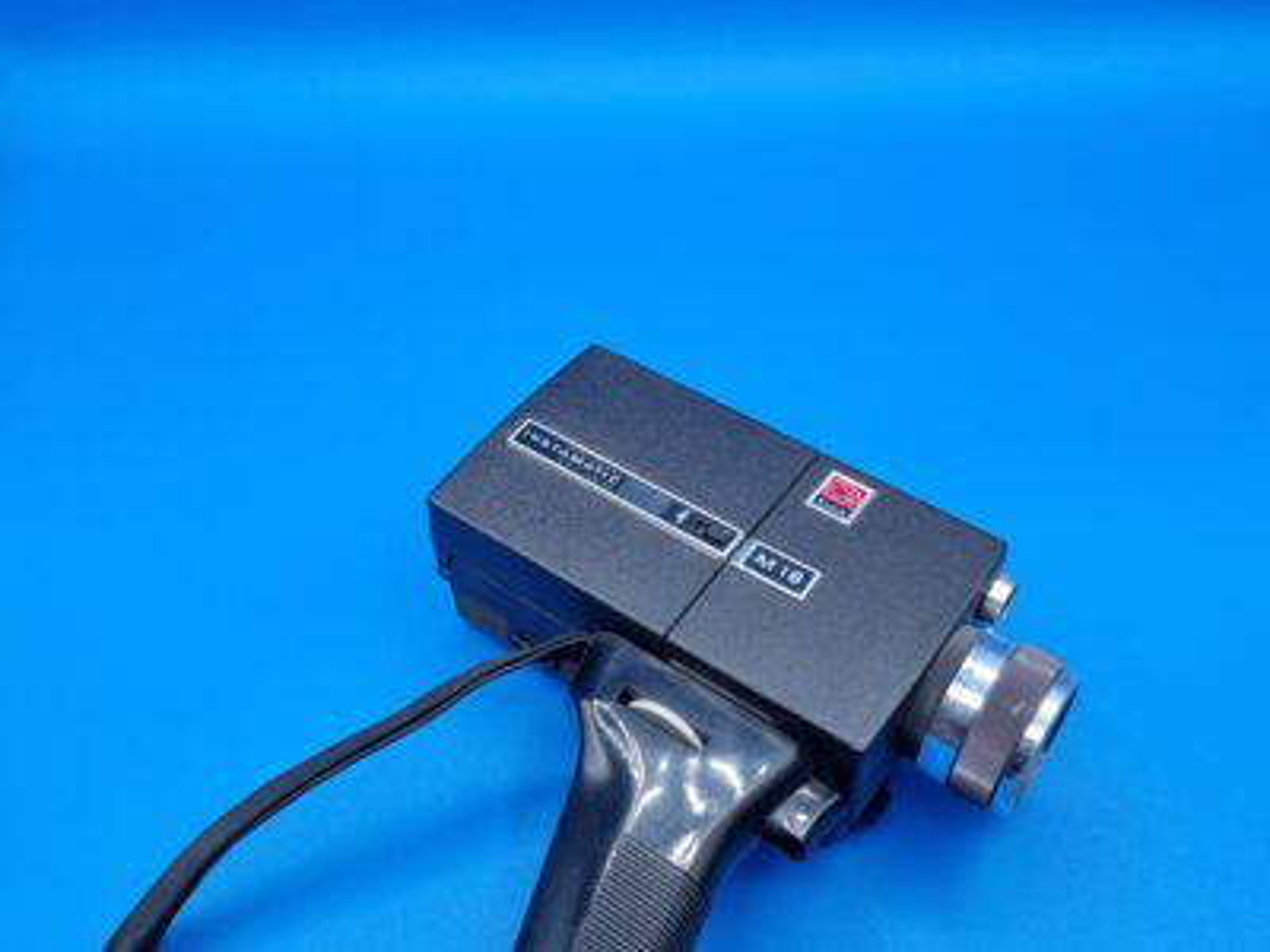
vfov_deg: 53.1
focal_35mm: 26
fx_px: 954
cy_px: 476
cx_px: 635
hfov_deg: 67.3
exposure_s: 1/202
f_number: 1.8
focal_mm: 5.4
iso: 50
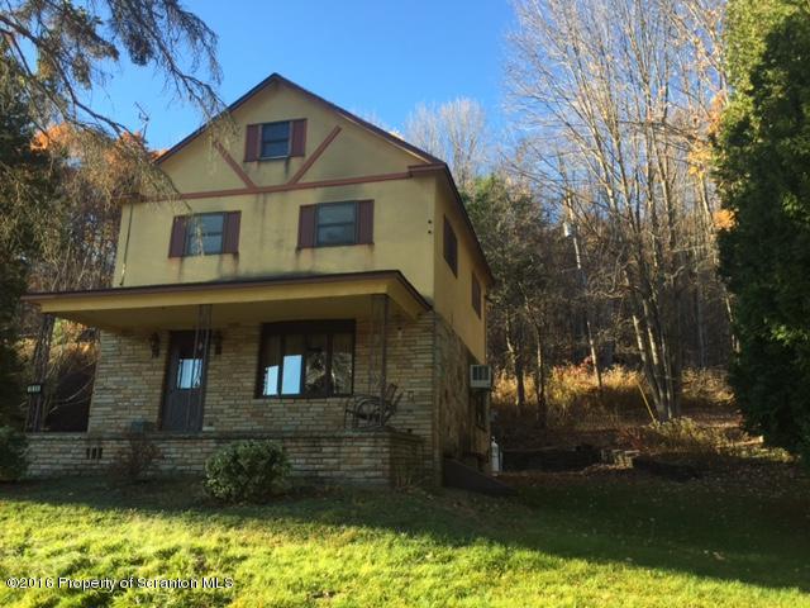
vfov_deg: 48.2
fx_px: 679
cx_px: 405
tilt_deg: +15.1
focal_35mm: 29
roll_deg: -2.3
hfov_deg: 61.7
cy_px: 304
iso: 32
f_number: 2.2
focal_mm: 4.15
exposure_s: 1/353
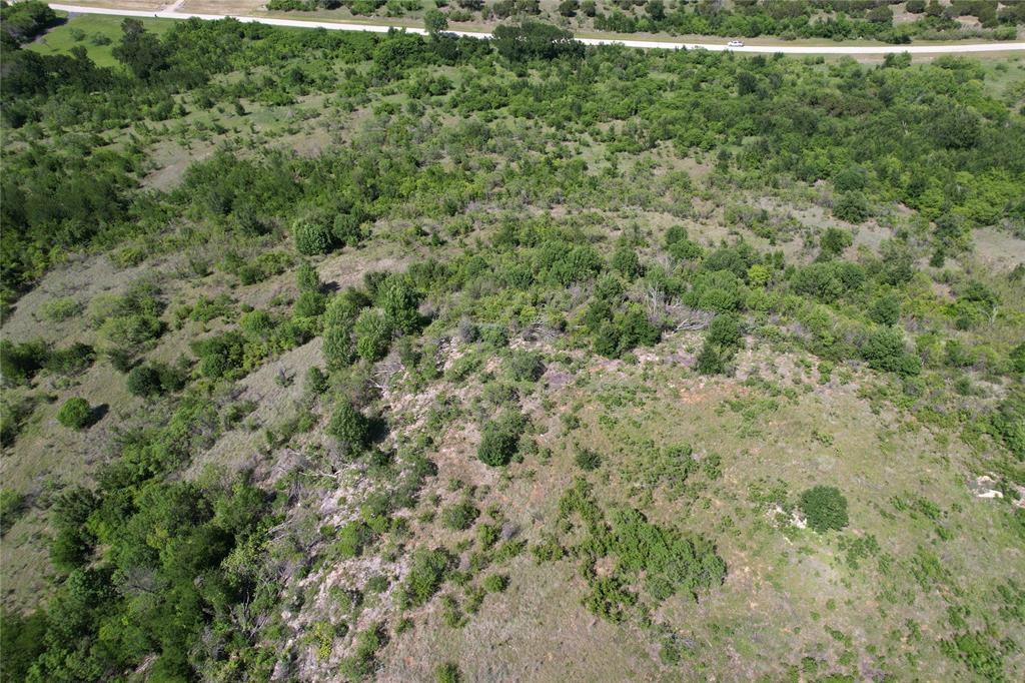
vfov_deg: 57.2
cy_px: 342
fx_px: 626
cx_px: 512
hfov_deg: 78.6
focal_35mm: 22
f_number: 2.8
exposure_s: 1/1250
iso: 110
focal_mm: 8.38
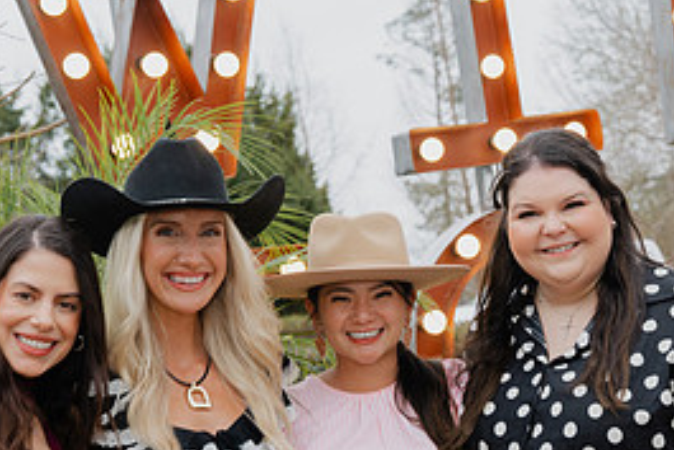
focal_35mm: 94
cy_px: 337
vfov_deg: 14.5
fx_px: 1761
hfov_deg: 21.5
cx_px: 483
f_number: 5
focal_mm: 43
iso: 160
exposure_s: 1/160
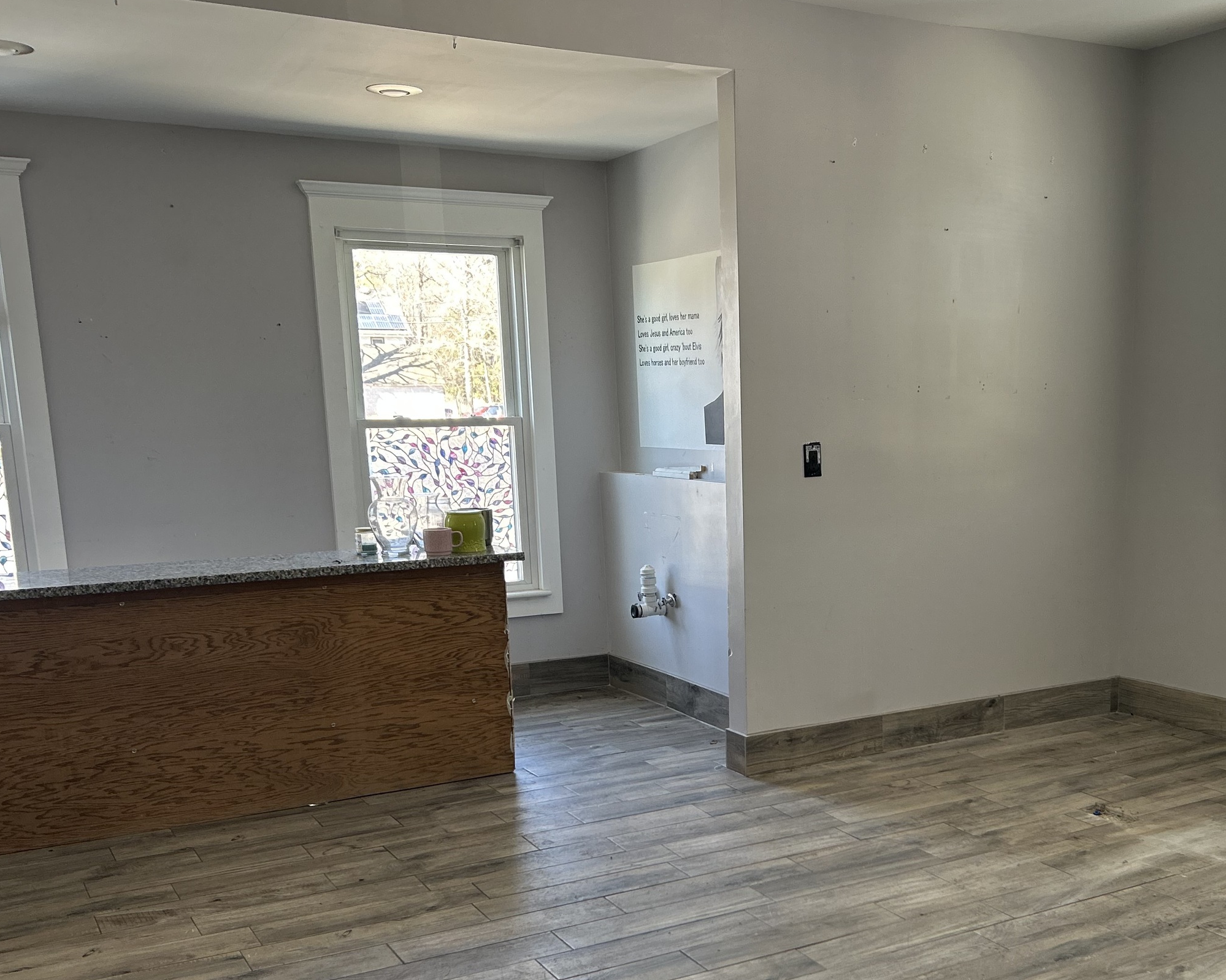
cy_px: 680
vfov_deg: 37.7
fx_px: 1415
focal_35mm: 39
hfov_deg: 46.3
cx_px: 793
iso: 100
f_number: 1.5
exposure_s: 1/121
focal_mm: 5.7
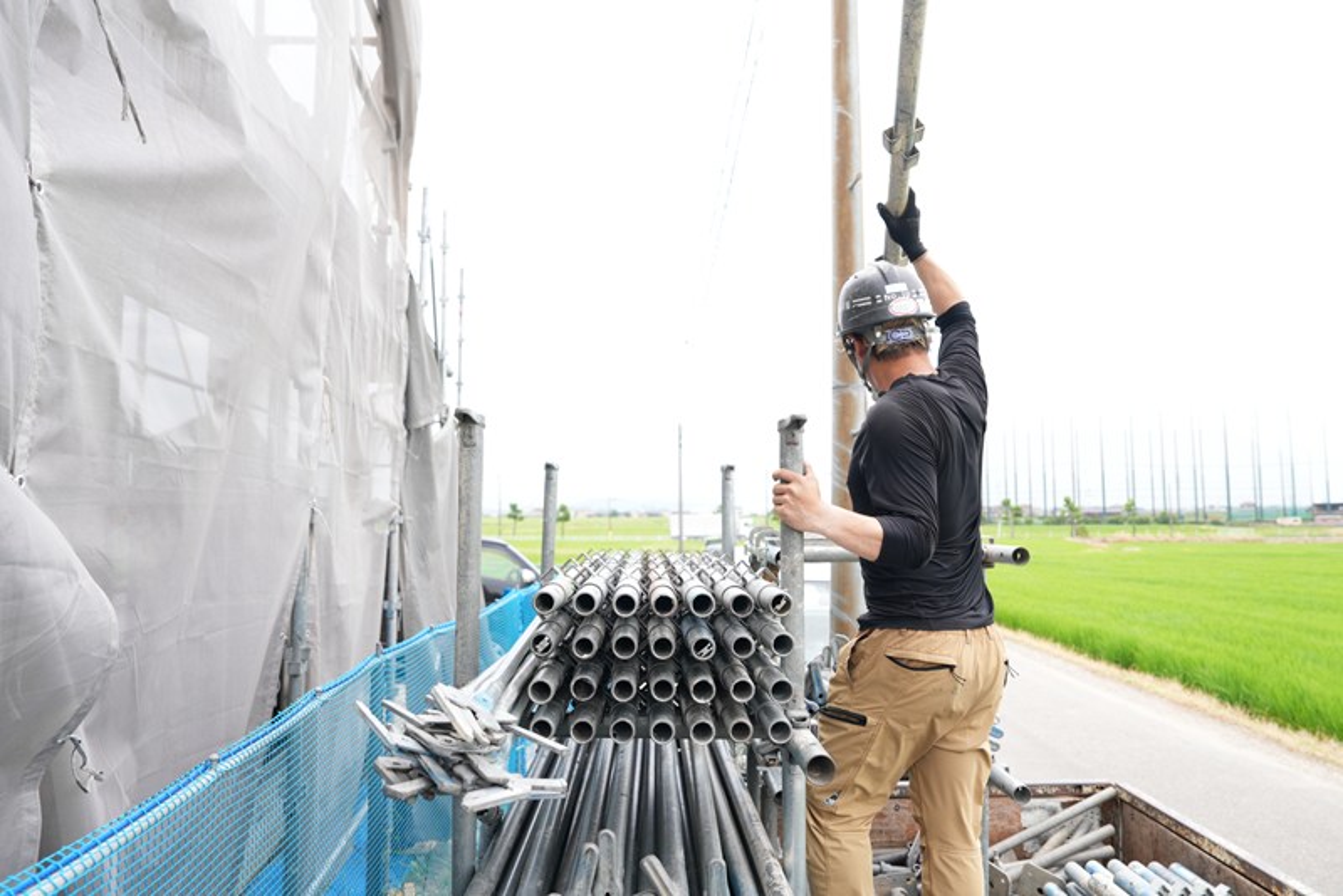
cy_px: 448
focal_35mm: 24
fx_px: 896
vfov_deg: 53.2
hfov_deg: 73.7
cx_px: 672
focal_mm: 24
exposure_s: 1/500
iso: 200
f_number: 4
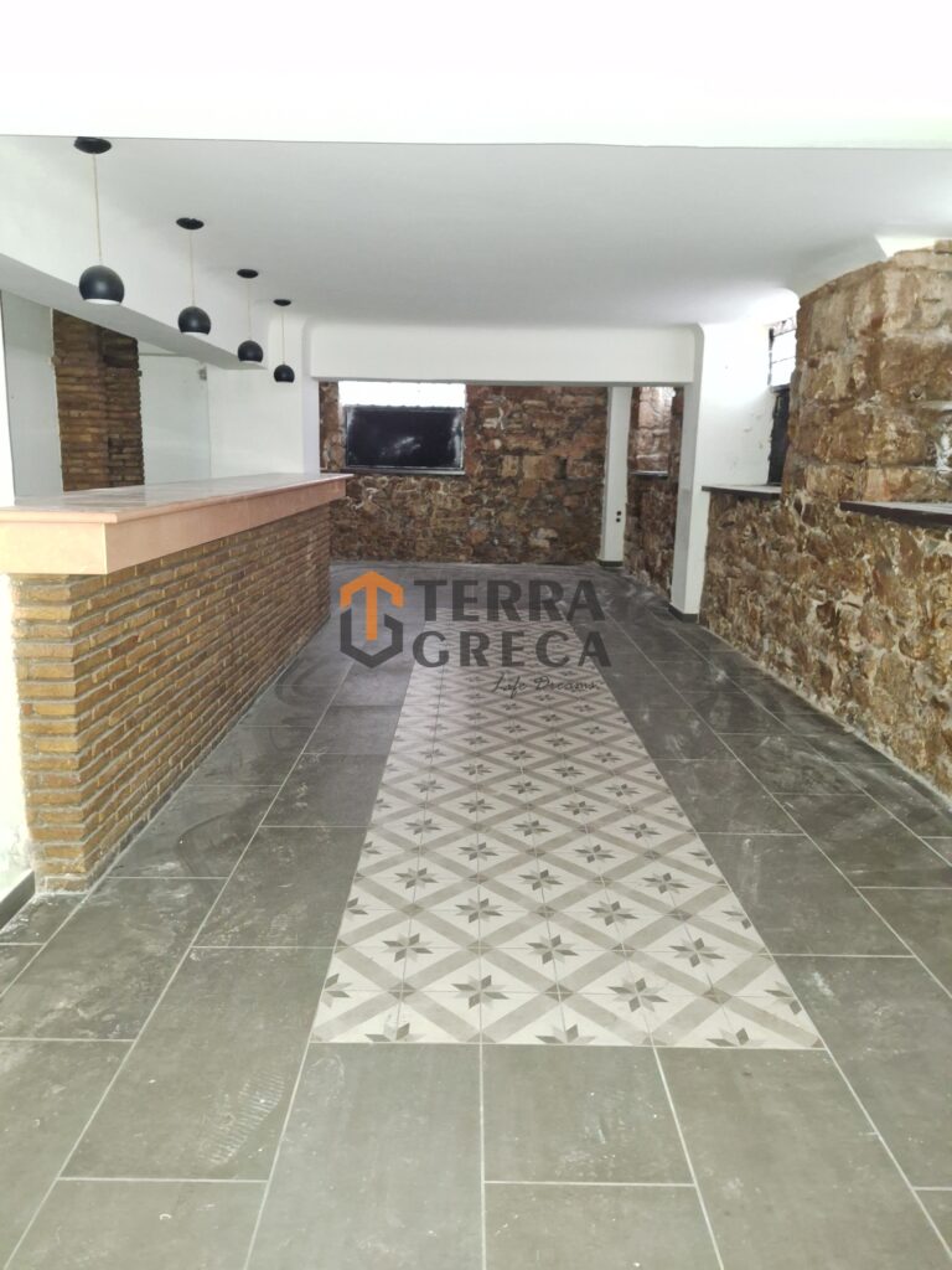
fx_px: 843
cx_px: 476
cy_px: 635
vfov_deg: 73.9
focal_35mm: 23
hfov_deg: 58.9
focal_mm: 5.54
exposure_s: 1/10
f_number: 1.8
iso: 1250
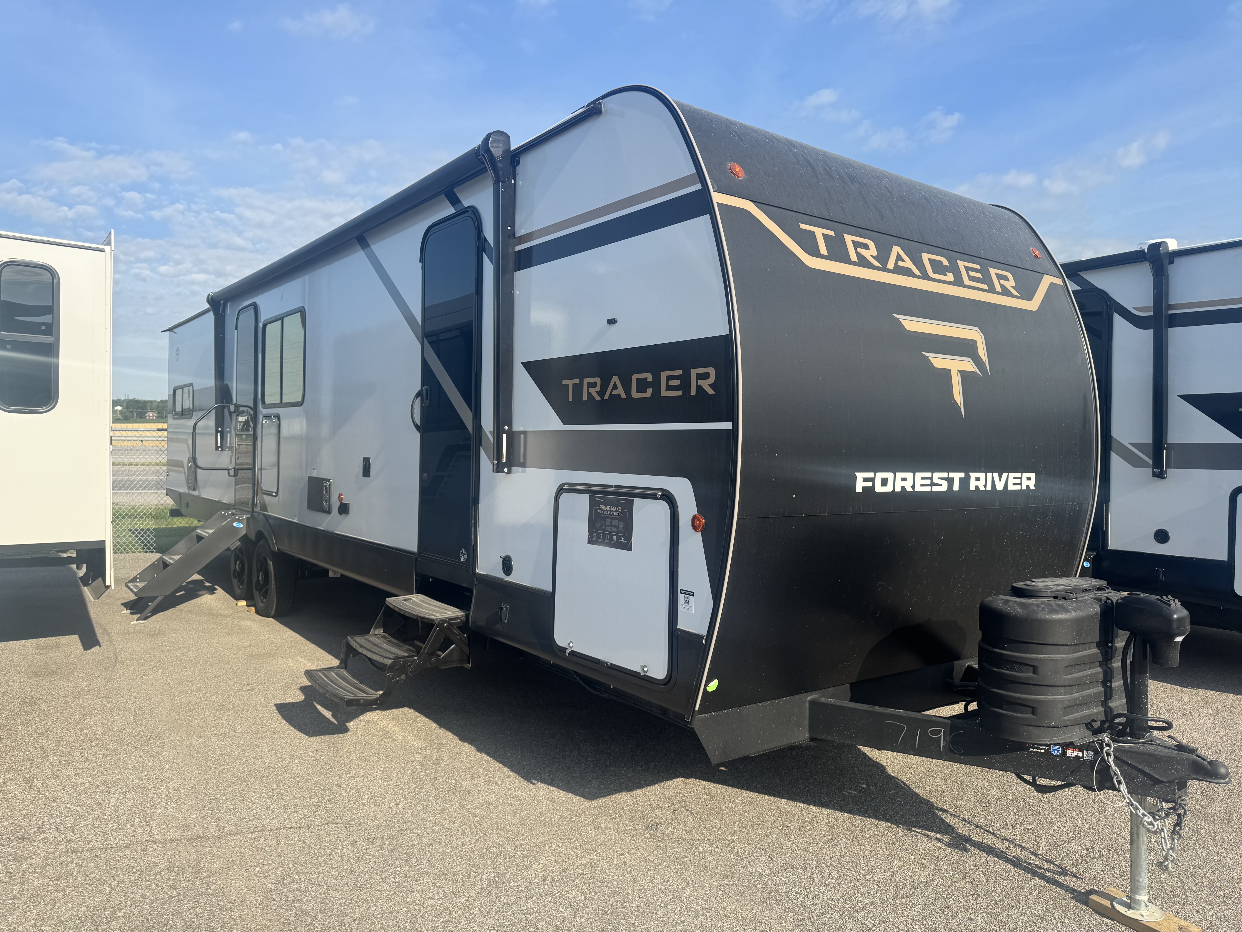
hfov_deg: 71.6
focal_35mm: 24
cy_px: 466
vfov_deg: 56.8
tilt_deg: -0.9
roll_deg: -0.1
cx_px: 621
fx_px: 861
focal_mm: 6.76
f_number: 1.78
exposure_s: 1/3597
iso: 80
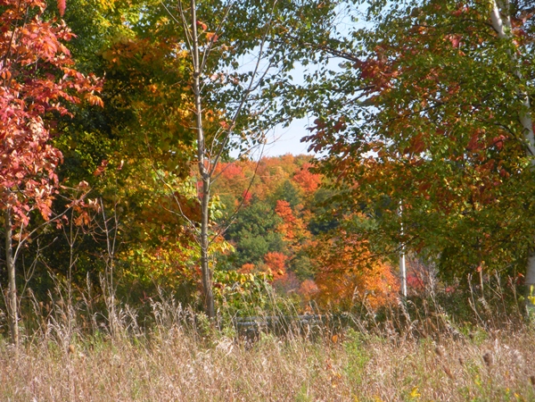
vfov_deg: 10.0
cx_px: 268
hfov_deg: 13.3
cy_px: 201
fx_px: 2303
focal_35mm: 149
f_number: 5.4
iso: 64
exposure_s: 1/170
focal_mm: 26
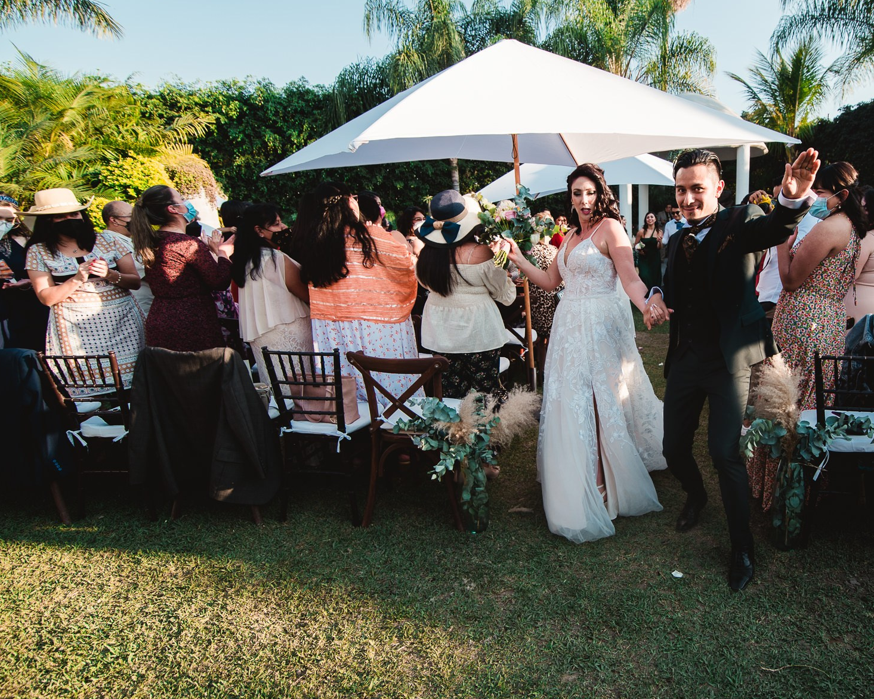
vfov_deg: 65.5
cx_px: 607
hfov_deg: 74.3
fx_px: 543
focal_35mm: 21
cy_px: 335
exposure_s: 1/320
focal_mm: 16
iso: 100
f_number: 3.5
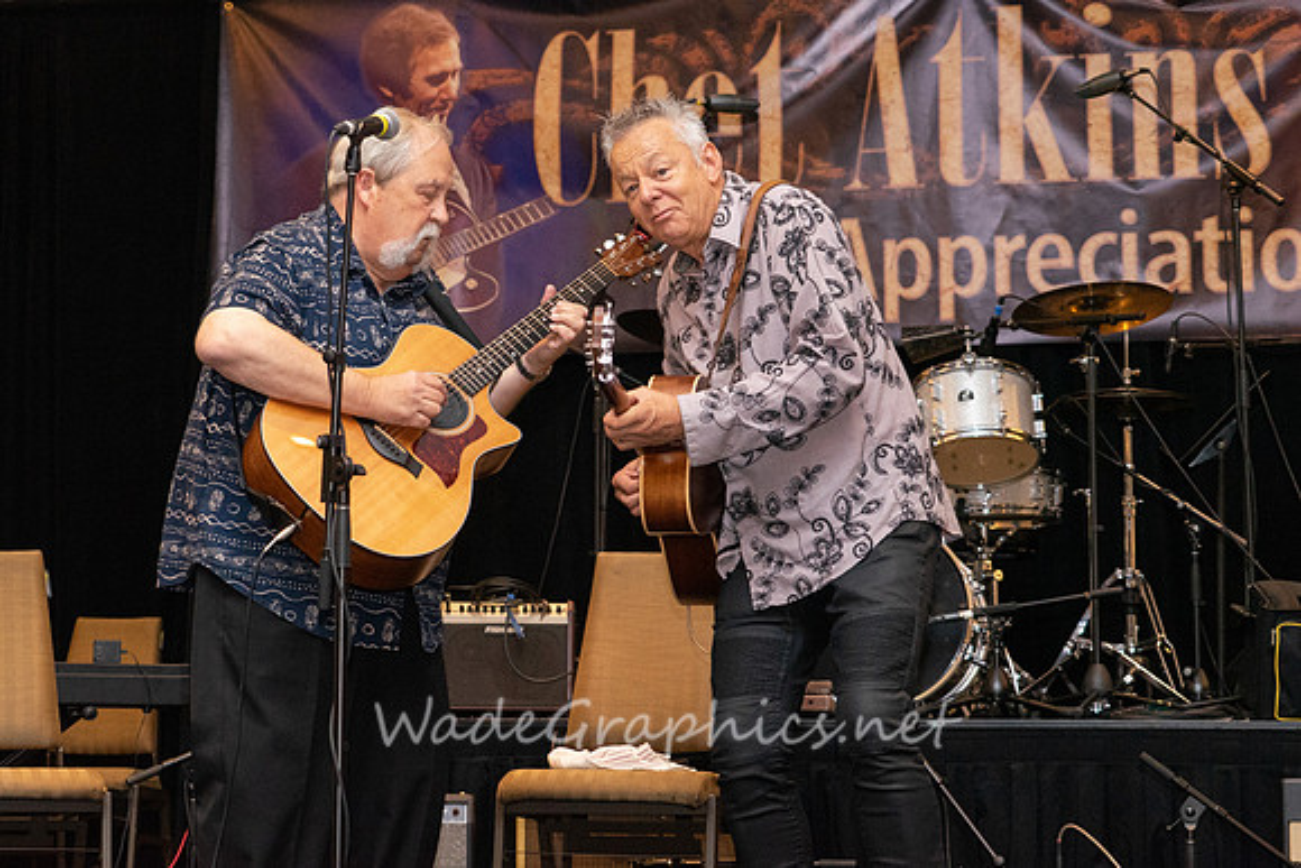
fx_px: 3023
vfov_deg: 16.3
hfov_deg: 24.2
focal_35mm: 84
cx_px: 518
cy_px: 326
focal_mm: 66
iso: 4000
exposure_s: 1/200
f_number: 5
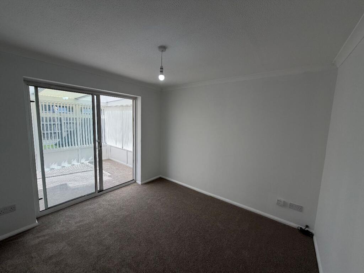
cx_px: 182
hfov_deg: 102.1
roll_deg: -1.4
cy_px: 136
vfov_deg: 85.7
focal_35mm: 14
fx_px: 147
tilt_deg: -6.3
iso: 50
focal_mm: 2.22
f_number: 2.2
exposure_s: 1/285
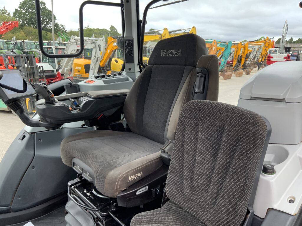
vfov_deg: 48.2
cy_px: 113
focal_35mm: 29
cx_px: 151
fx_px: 253
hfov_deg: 61.7
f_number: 1.8
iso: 20
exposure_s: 1/122
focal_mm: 3
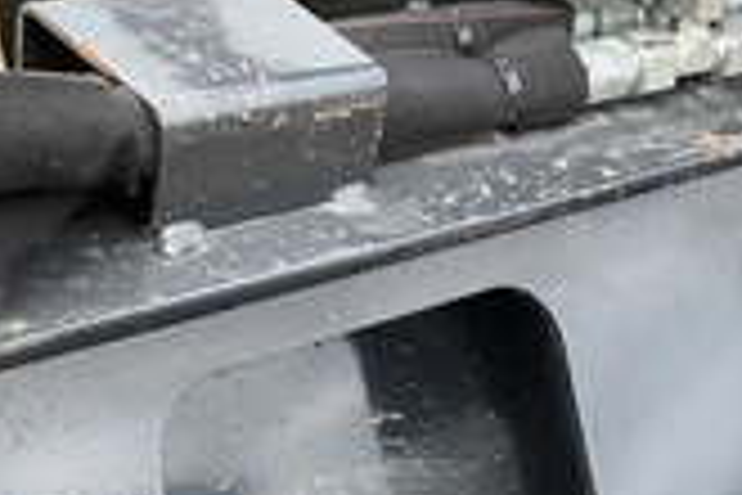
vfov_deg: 17.8
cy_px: 590
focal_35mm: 73
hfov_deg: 27.5
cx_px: 495
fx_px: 1504
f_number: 1.8
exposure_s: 1/428
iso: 25
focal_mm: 3
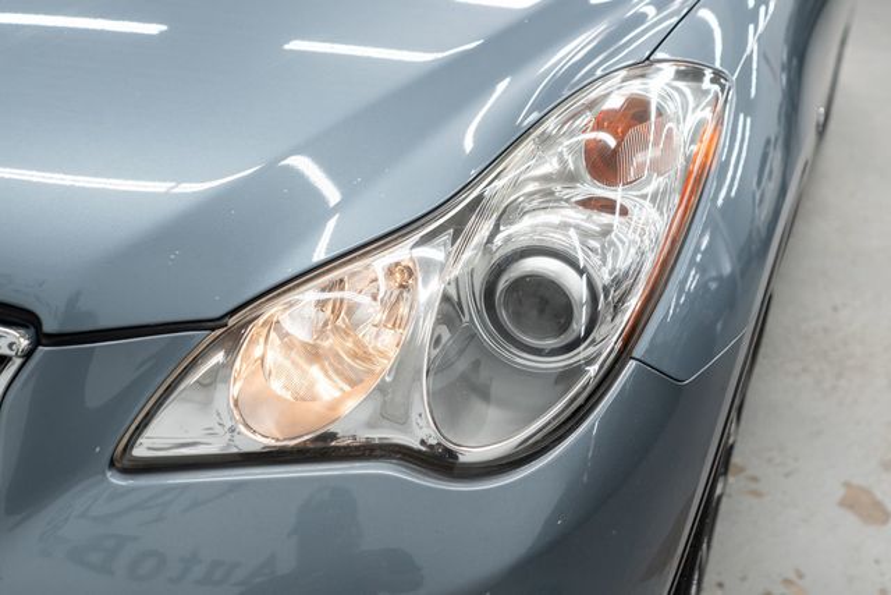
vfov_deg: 31.9
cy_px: 298
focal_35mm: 42
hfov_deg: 46.4
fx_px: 1040
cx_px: 446
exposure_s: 1/50
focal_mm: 28
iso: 200
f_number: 3.2
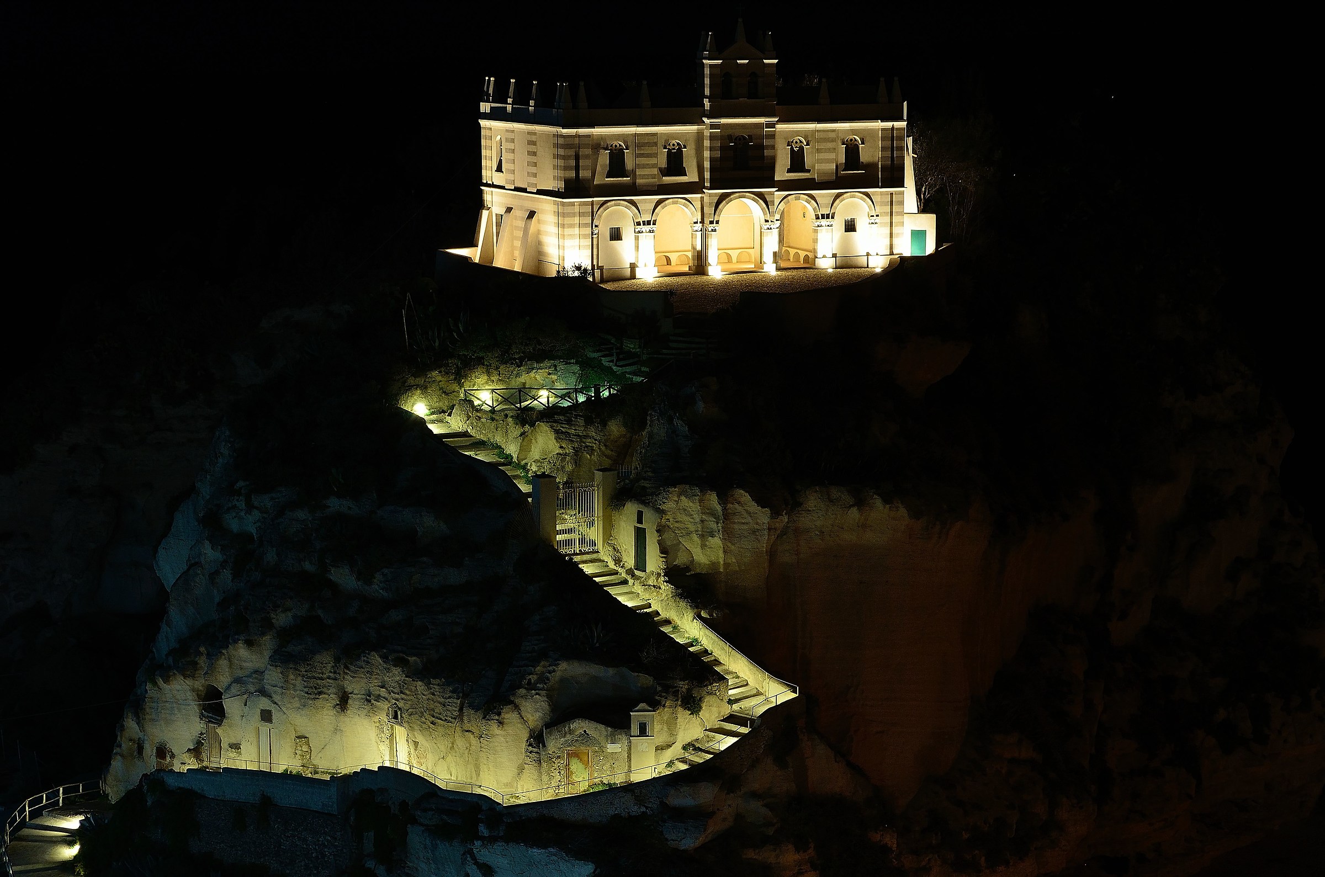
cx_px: 662
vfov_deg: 16.5
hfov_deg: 24.7
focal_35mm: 82
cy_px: 438
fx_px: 3030
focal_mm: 55
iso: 320
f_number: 9
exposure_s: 5
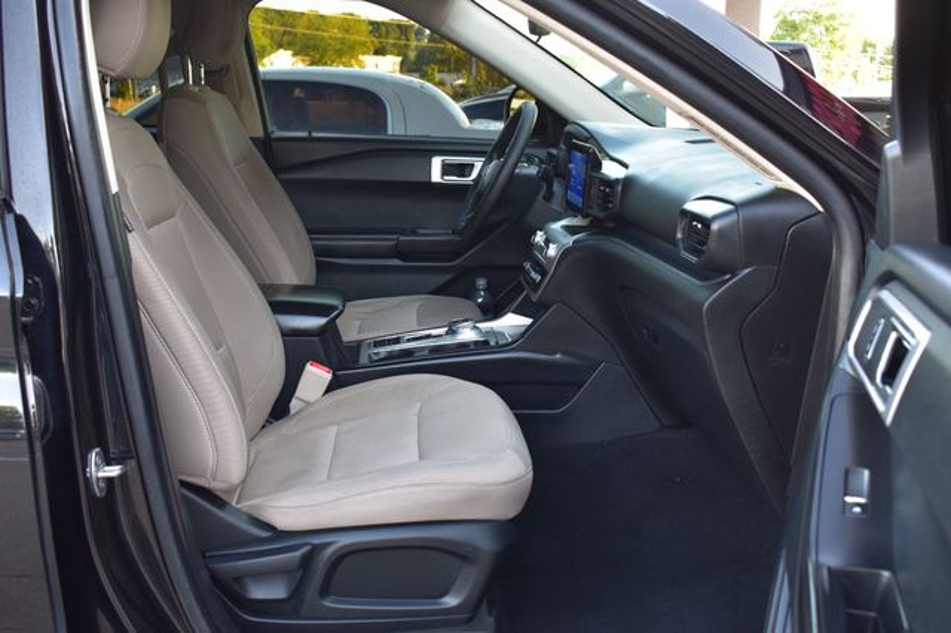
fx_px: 1030
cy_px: 316
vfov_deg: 34.2
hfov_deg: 49.6
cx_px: 476
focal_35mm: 39
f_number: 6.3
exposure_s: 1/15
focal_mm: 26
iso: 400
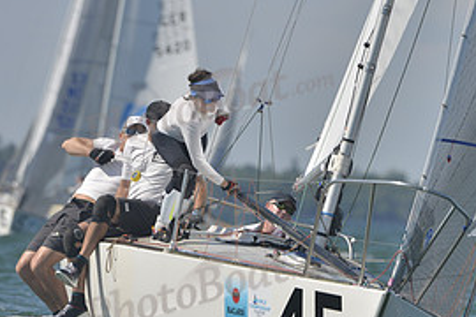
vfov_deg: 1.6
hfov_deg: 2.4
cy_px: 172
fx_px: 11344
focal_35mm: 858
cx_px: 427
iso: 200
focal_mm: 400
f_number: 7.1
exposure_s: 1/1250
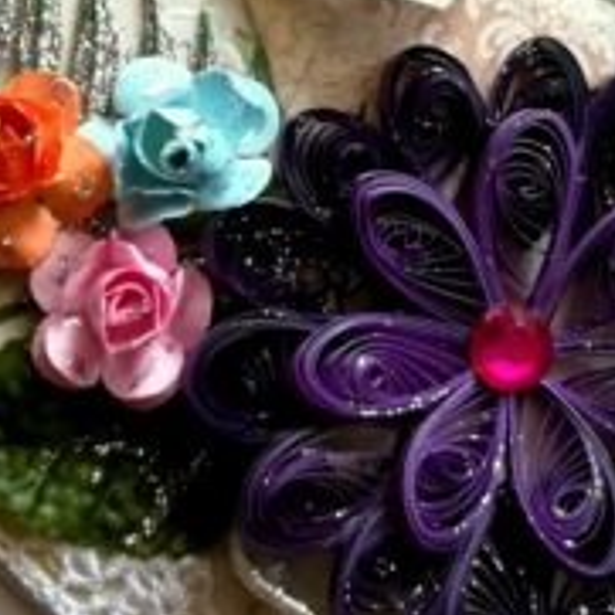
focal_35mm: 76
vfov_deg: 22.7
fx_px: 1528
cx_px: 282
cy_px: 248
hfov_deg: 22.8
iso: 64
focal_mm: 3.83
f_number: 2.2
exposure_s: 1/100
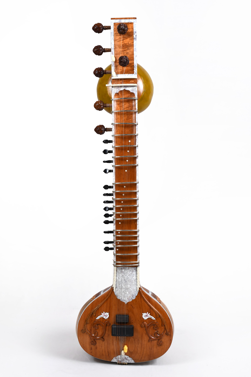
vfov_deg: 38.9
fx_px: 533
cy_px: 188
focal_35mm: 51
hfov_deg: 26.5
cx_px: 126
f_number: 9
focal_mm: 34
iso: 250
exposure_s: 1/125
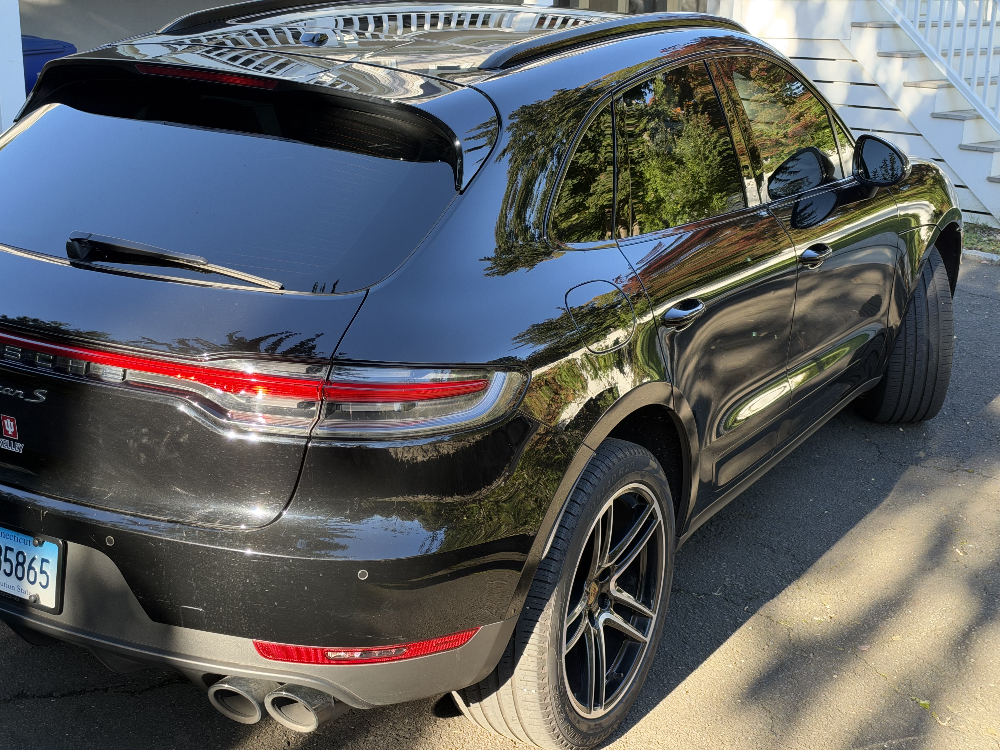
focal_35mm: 48
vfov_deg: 30.3
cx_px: 500
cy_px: 375
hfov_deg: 39.7
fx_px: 1387
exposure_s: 1/328
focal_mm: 6.93
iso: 80
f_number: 1.48
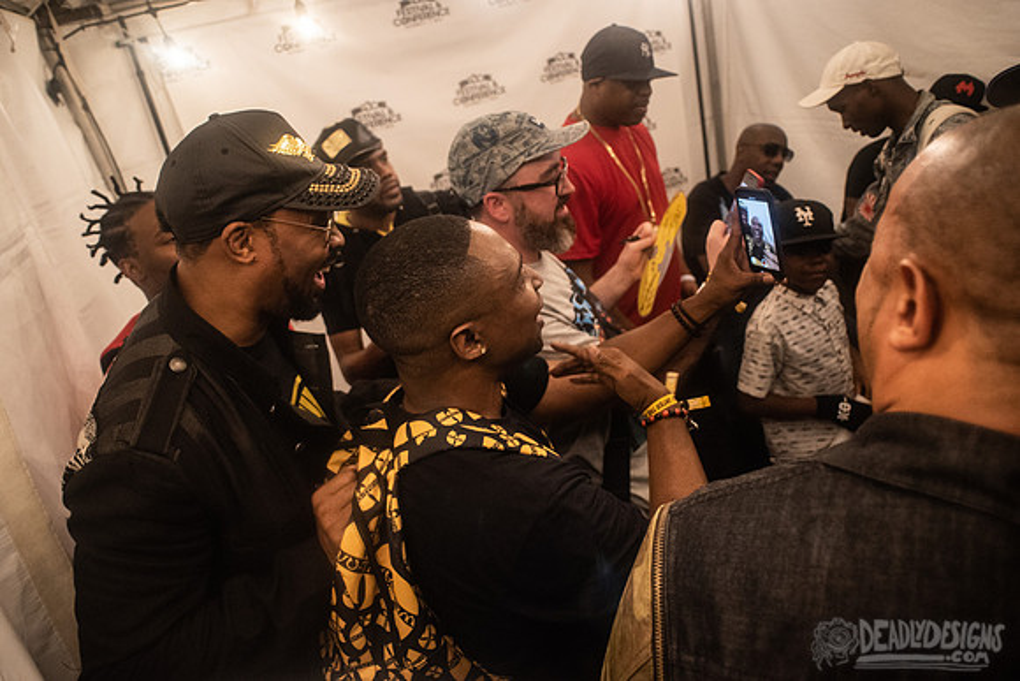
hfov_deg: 76.4
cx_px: 506
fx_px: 649
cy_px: 301
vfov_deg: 55.2
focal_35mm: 23
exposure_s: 1/160
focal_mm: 20
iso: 2000
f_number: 3.5
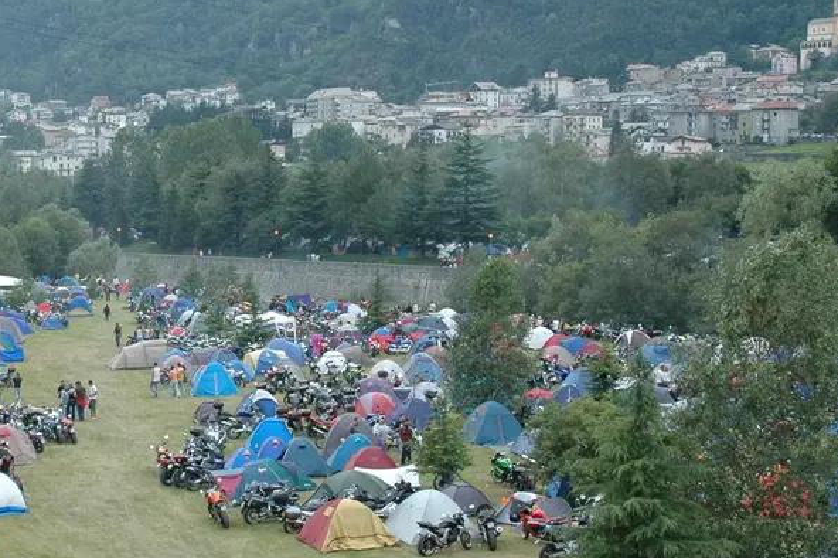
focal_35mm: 73
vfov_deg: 18.6
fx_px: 1698
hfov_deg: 27.4
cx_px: 225
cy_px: 310
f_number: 4.5
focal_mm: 24
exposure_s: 1/80
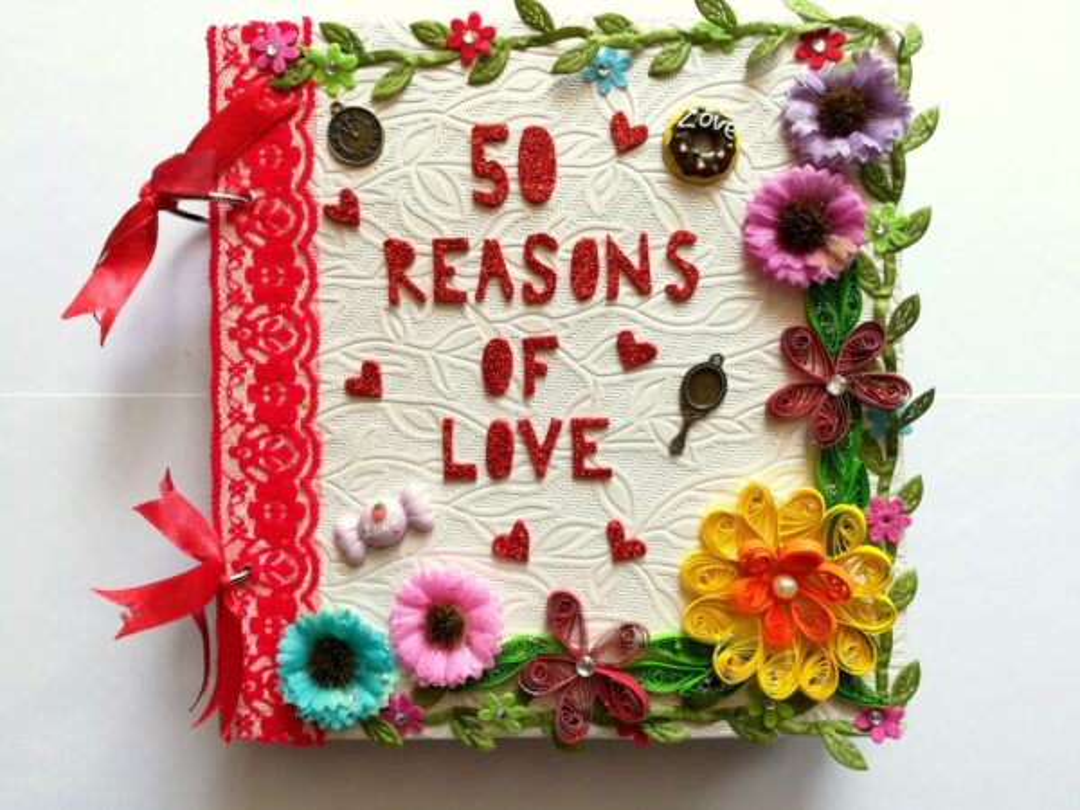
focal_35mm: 26
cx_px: 540
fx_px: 811
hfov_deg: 67.3
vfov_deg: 53.1
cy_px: 405
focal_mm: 3.83
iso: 80
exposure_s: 1/120
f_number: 2.2
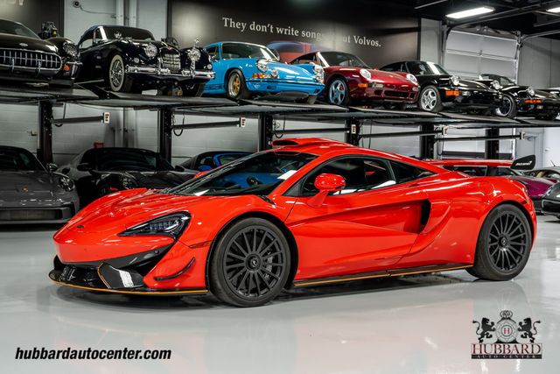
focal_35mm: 49
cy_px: 187
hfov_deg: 40.3
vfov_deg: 27.5
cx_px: 280
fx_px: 762
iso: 800
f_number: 5
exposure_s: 1/60
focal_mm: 49
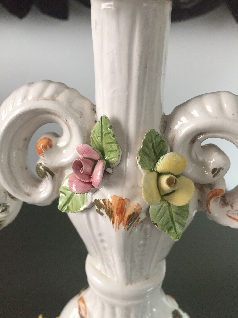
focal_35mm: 29
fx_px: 266
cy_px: 159
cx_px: 119
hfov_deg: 48.2
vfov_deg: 61.7
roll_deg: +1.0
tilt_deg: -27.6
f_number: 2.2
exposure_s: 1/33
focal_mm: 4.15
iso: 160
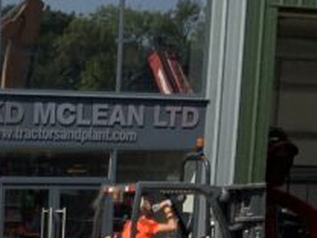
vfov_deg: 9.5
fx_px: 1310
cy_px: 525
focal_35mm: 143
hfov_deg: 13.2
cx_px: -133
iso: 16
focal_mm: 3
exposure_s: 1/1786
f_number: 1.8
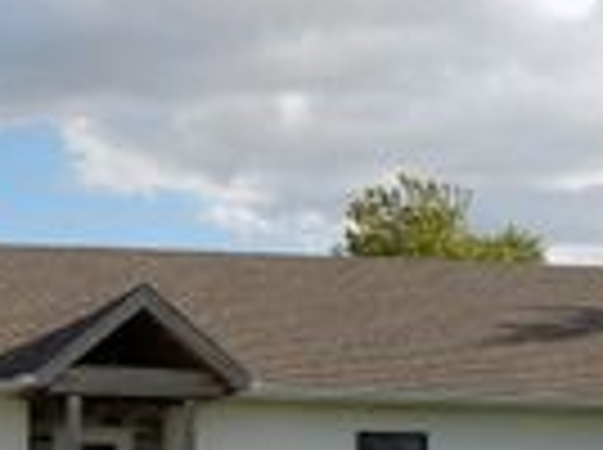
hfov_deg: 20.9
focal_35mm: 86
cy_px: 452
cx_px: -158
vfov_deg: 16.7
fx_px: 1495
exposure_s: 1/800
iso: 80
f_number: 3.1
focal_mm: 4
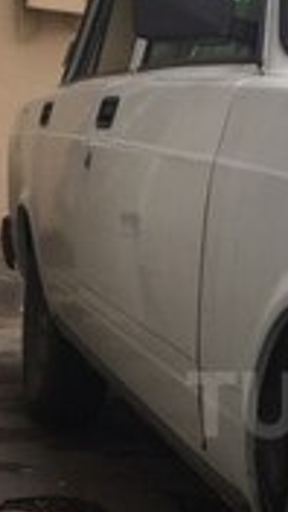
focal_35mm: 89
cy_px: 404
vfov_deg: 23.6
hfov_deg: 13.0
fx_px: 1208
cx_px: 410
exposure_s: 1/456
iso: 32
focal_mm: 4.15
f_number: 2.2
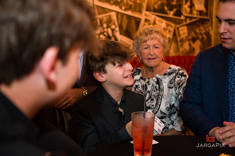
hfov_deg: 48.1
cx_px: 118
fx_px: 263
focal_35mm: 40
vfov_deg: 33.1
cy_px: 78
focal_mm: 40
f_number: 3.2
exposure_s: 1/200
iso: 1250
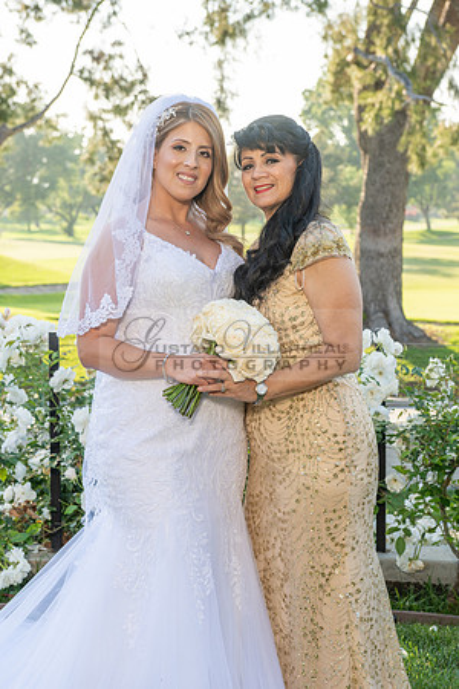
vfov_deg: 28.8
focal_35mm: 70
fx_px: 1339
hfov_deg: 19.5
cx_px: 230
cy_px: 344
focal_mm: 70
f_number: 6.3
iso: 200
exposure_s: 1/160
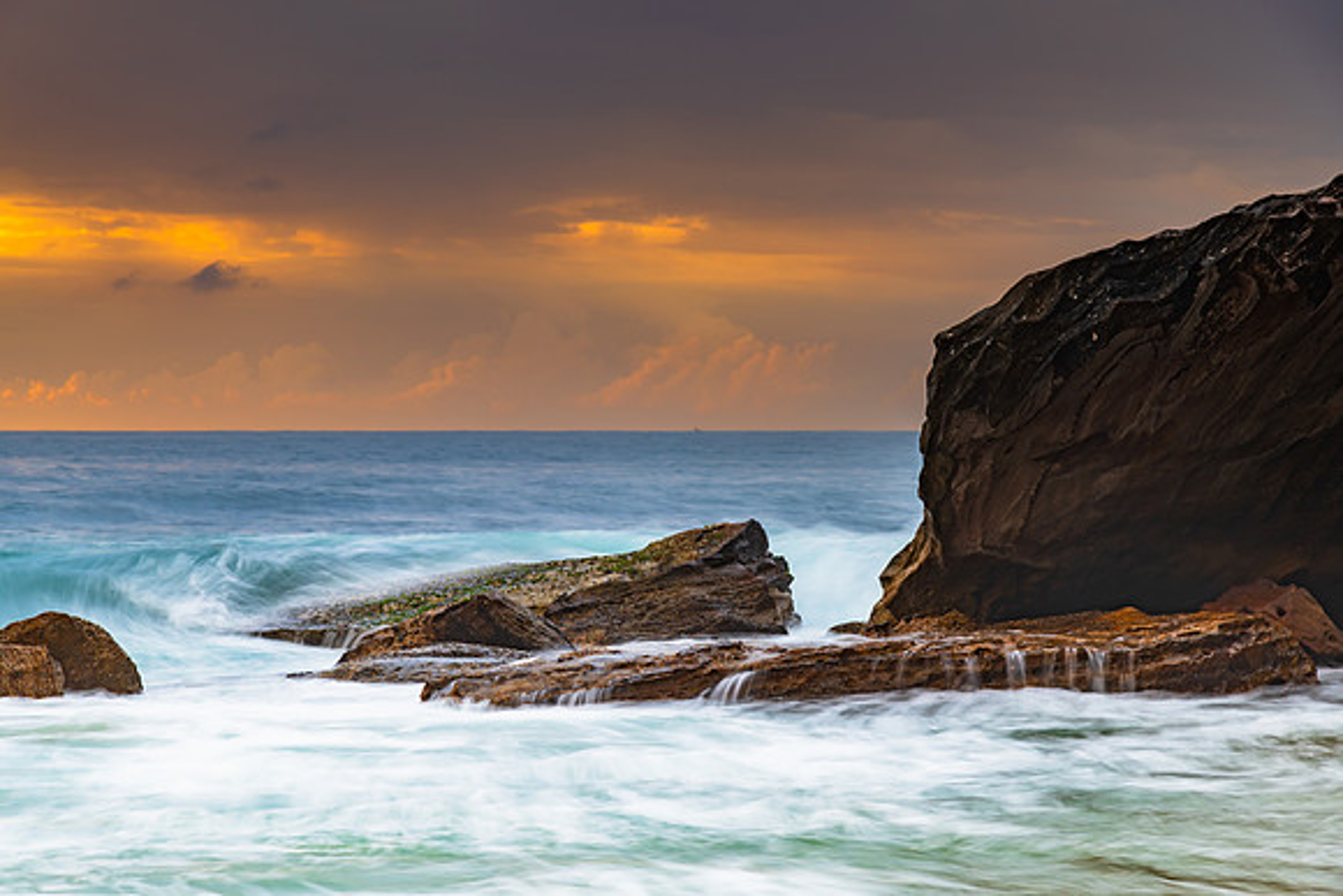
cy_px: 448
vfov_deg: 11.3
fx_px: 4530
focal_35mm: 121
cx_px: 672
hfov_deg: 16.9
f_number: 9
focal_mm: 120
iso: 64
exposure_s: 1/1.25
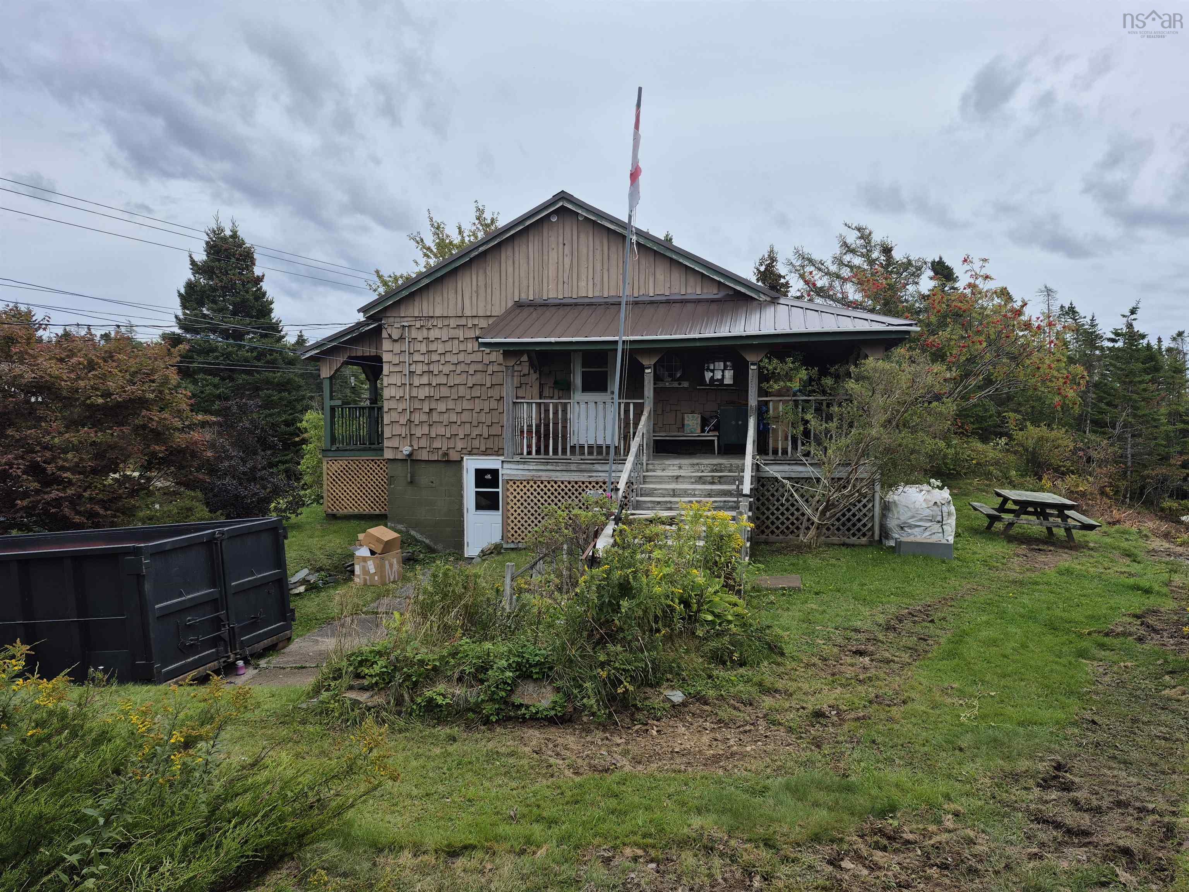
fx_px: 790
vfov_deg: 58.9
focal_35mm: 23
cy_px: 446
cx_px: 594
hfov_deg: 73.9
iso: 25
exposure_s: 1/1176
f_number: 1.8
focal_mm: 5.4
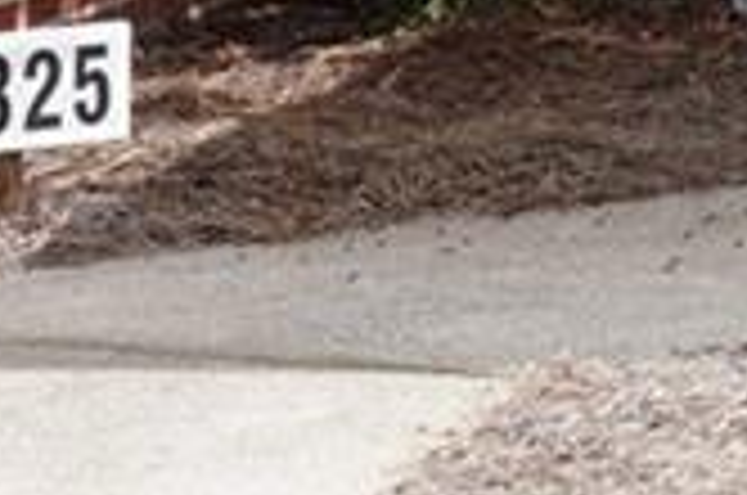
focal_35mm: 269
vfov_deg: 4.9
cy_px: -922
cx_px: 1224
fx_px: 5573
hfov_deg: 7.5
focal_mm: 29
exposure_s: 1/125
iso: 100
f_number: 10
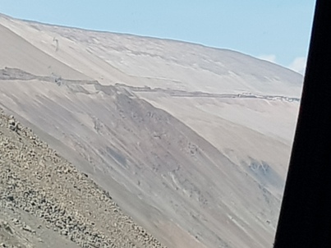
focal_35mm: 26
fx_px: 249
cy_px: 124
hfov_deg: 67.3
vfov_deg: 53.0
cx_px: 166
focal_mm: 4.2
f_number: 1.7
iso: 40
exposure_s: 1/1900
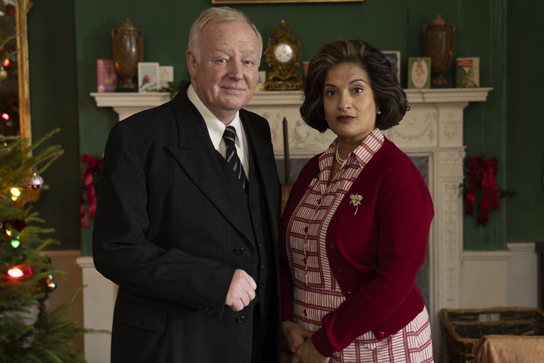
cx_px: 272
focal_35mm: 52
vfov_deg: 25.9
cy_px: 182
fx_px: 789
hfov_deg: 38.0
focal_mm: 49
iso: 800
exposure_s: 1/60
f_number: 4
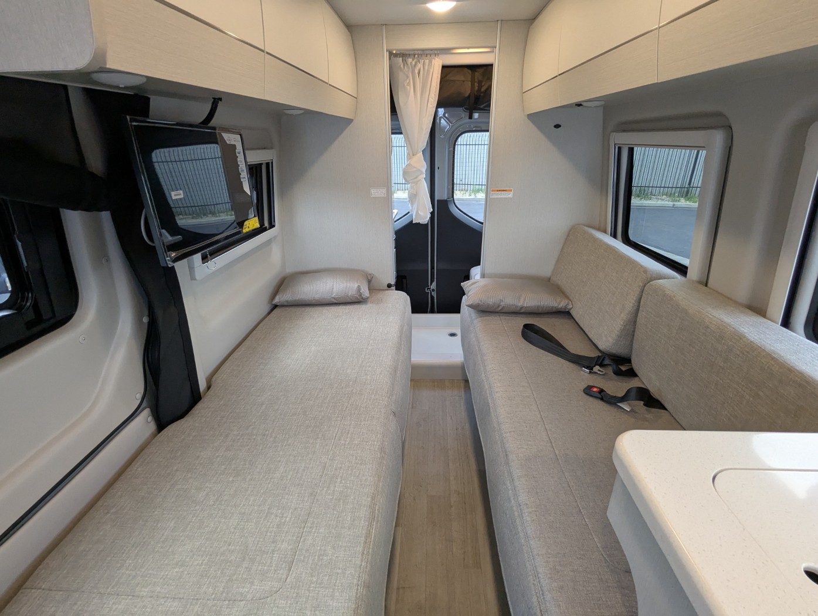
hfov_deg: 94.4
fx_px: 379
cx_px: 409
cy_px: 308
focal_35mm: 16
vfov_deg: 78.2
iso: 264
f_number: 2.2
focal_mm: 2.35
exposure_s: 1/155
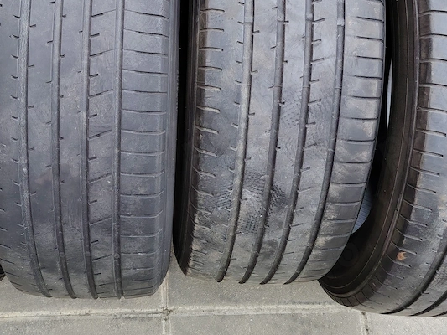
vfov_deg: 31.9
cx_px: 171
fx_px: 581
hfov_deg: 41.8
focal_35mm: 45
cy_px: 110
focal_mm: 5.25
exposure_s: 1/107
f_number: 1.75
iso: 100
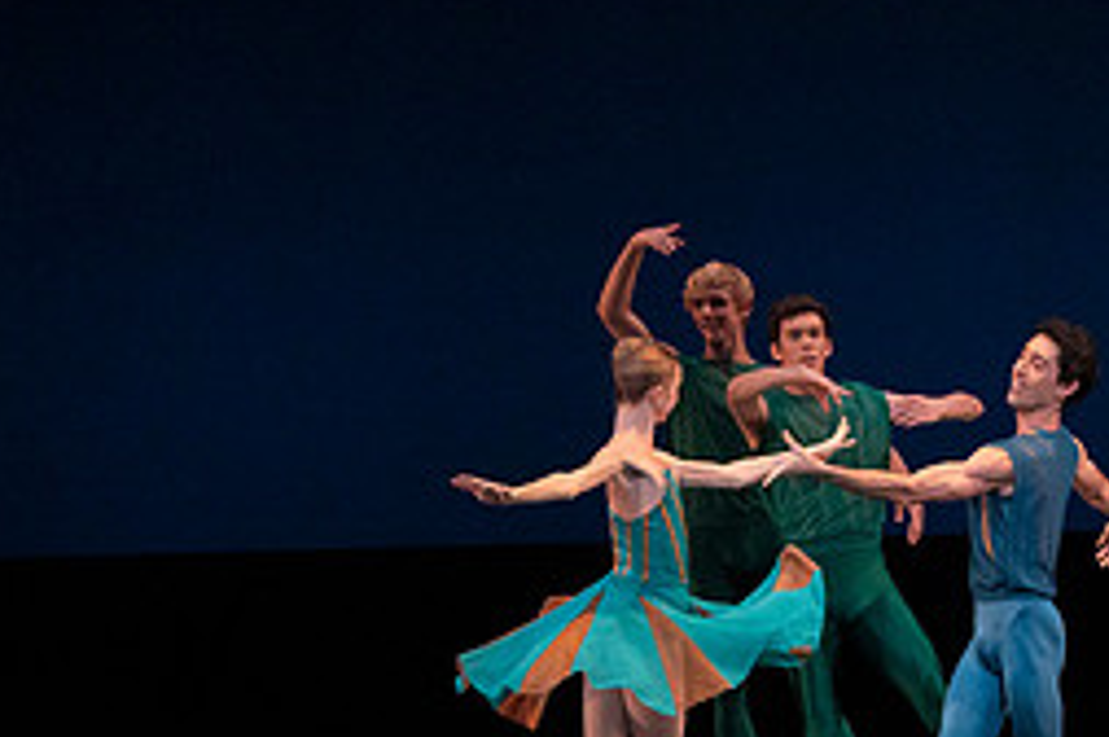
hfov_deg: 4.8
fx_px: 13075
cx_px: 1236
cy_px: 401
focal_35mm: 425
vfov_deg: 3.2
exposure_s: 1/400
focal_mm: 185
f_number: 7.1
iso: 8000
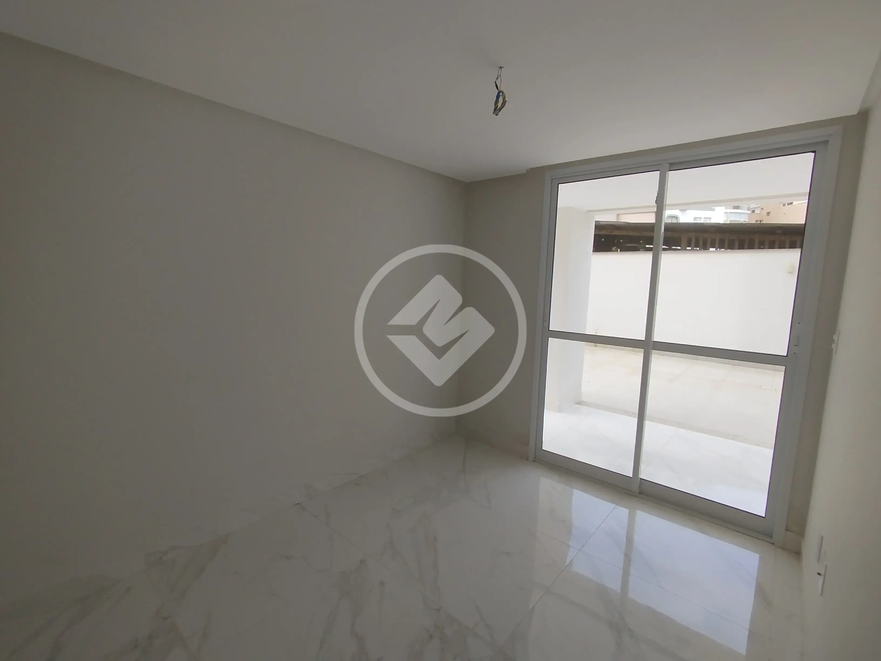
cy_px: 330
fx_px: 382
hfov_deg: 98.2
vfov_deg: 81.7
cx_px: 440
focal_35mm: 15
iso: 50
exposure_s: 1/344
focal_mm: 1.65
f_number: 2.2
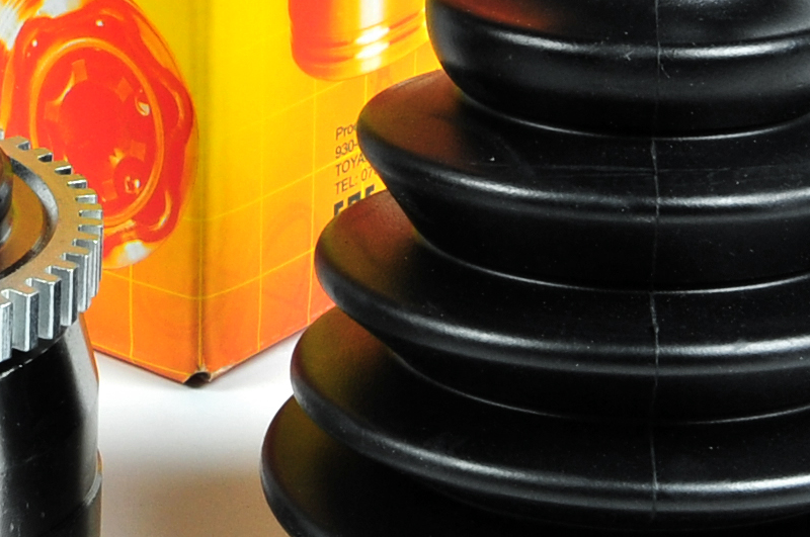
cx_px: -161
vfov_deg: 3.3
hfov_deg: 4.9
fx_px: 9392
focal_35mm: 418
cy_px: -167
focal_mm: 52
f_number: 10
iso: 200
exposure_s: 1/125
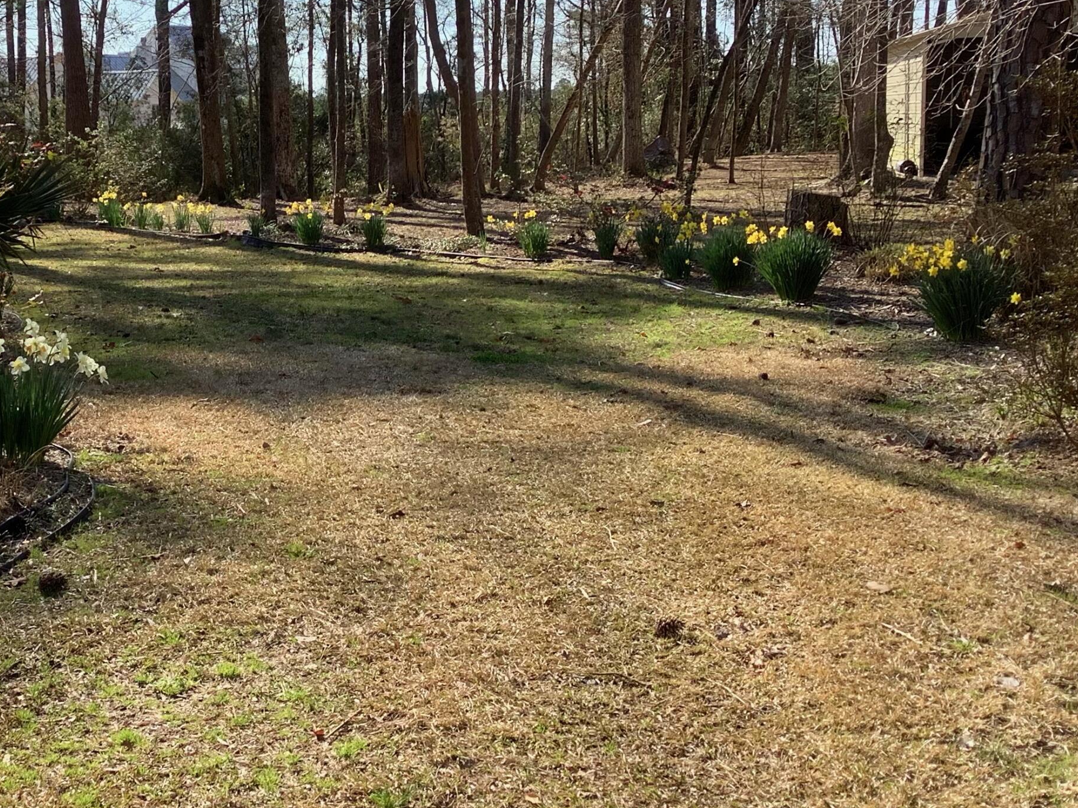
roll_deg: +2.7
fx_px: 1588
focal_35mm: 51
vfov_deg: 28.5
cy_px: 345
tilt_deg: -8.6
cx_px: 277
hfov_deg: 36.7
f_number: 2.4
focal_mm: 3.3
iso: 25
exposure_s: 1/519
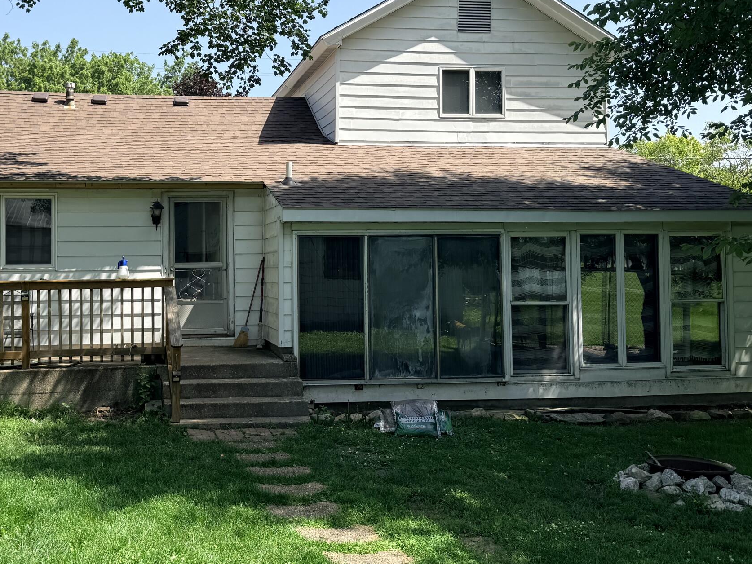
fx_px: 934
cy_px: 227
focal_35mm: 43
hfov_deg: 43.2
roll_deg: +0.4
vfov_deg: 33.5
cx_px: 249
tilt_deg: +3.2
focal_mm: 6.76
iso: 80
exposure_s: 1/2169
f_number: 1.78
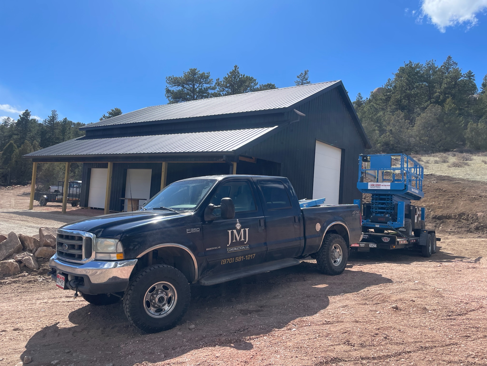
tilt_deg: +2.7
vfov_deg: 53.1
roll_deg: -3.3
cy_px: 183
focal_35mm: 26
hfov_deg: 67.3
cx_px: 244
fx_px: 366
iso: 32
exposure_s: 1/3401
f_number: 1.6
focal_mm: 4.2
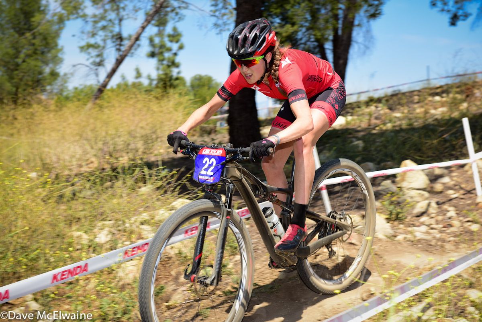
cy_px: 161
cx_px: 241
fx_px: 938
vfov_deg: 19.5
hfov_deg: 28.8
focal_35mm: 70
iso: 100
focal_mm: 70
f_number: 6.3
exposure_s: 1/250
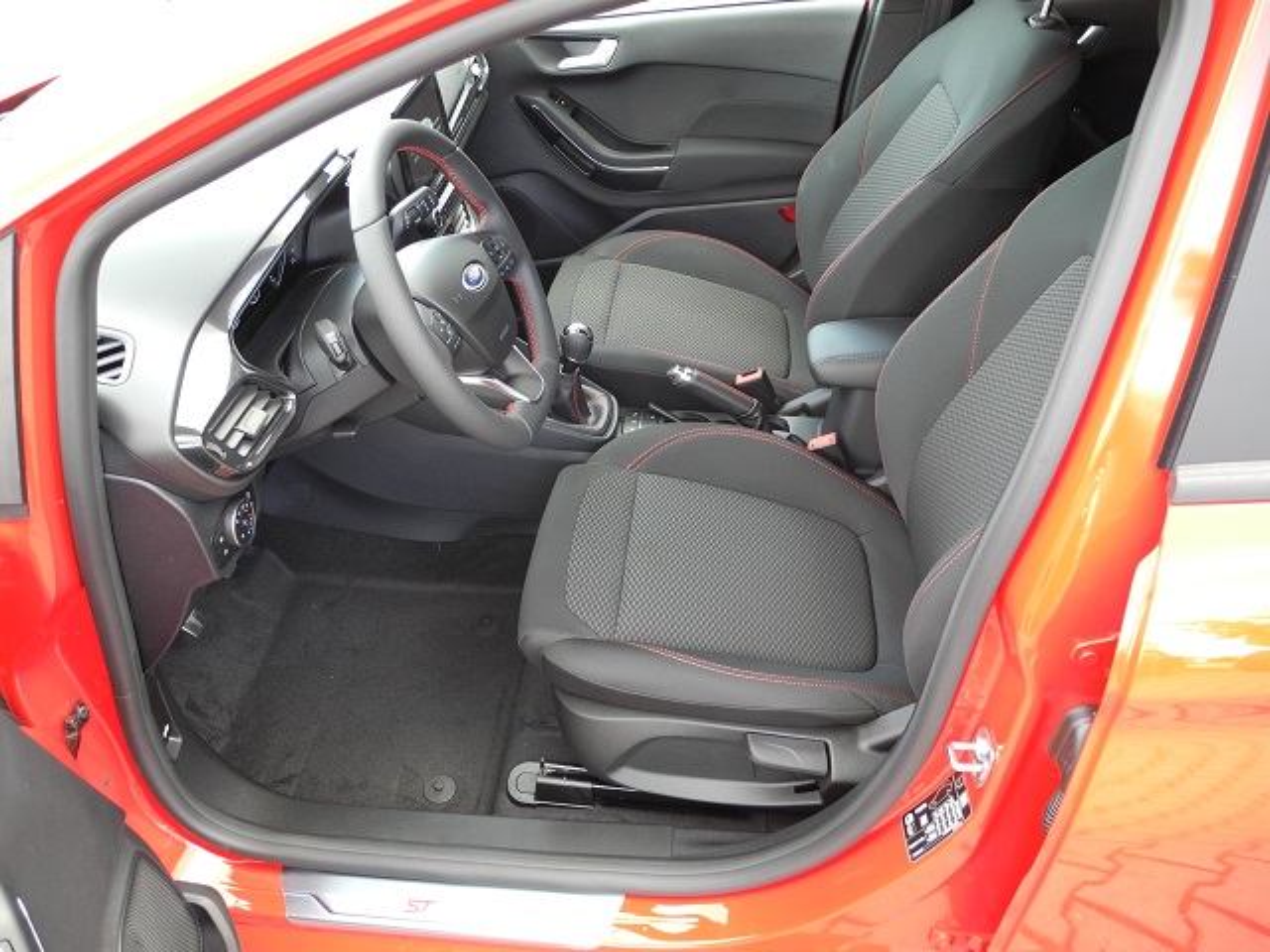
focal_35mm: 28
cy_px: 476
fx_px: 1027
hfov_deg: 63.4
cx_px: 635
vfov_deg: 49.7
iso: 180
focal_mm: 6
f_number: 2.8
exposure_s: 1/30
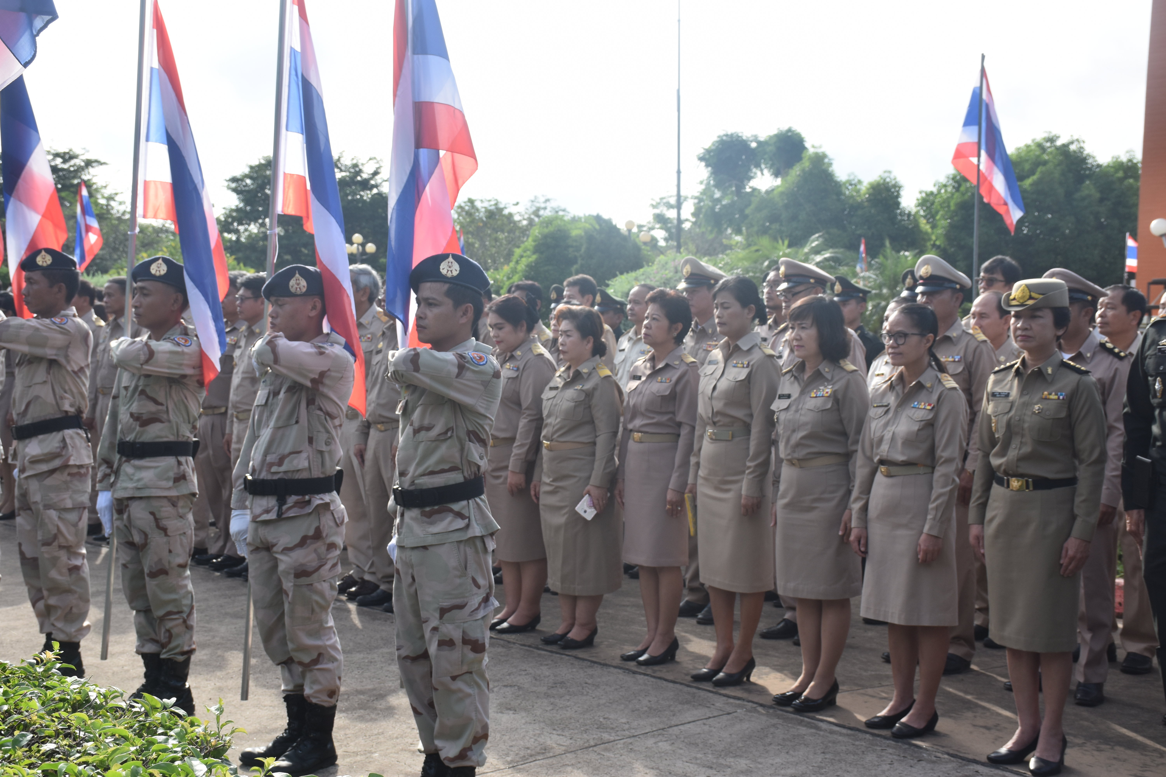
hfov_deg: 37.9
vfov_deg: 25.8
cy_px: 388
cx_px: 583
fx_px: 1700
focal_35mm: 52
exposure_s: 1/250
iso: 200
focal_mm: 35
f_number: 8
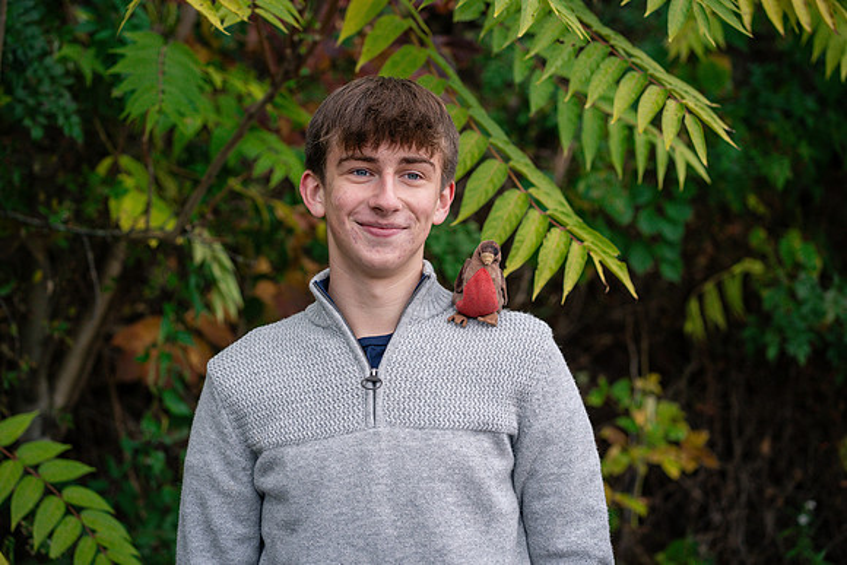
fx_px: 2000
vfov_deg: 16.1
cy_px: 282
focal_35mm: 85
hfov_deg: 23.9
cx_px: 424
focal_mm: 85
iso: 640
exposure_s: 1/200
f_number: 3.5
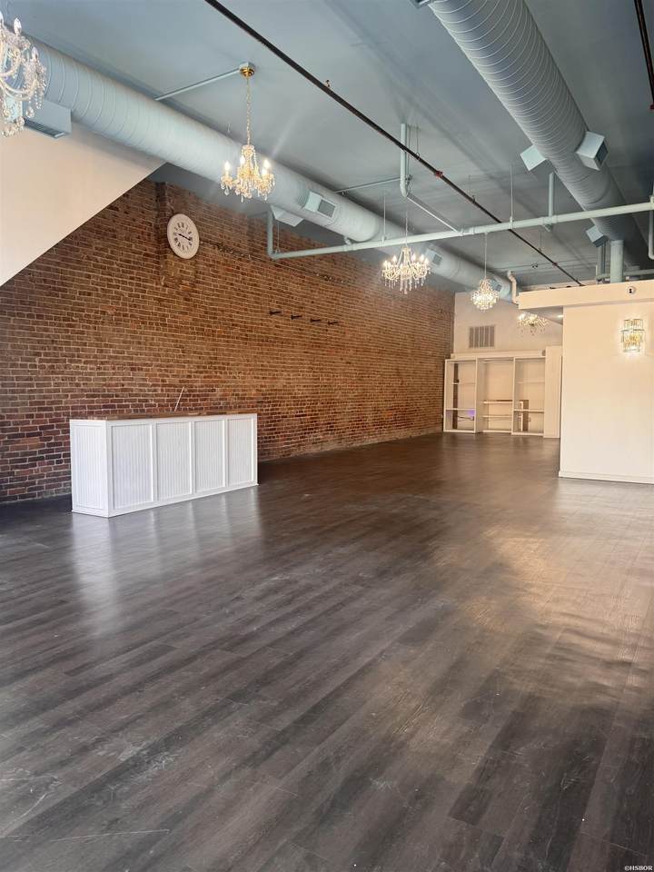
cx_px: 327
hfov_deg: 56.8
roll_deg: +0.4
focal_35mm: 24
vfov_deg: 71.6
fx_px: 605
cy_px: 436
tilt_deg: -4.8
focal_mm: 6.76
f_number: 1.78
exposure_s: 1/60
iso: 100
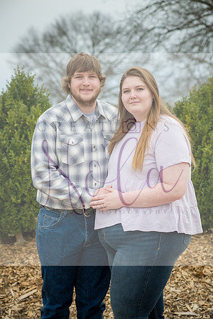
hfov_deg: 13.0
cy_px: 160
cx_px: 106
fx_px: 932
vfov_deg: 19.5
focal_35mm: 105
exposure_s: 1/640
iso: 400
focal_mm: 105
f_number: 6.3
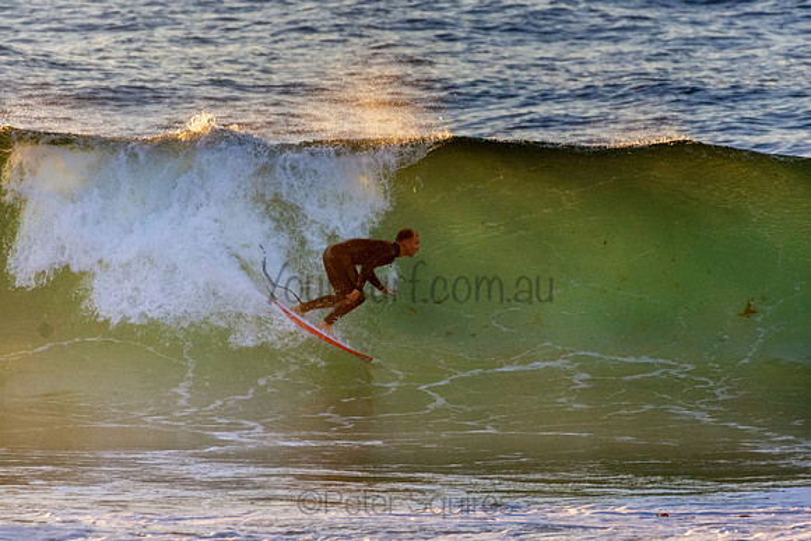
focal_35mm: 750
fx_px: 16899
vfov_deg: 1.8
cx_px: 406
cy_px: 270
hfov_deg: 2.7
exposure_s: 1/2000
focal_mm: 500
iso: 1250
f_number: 5.6
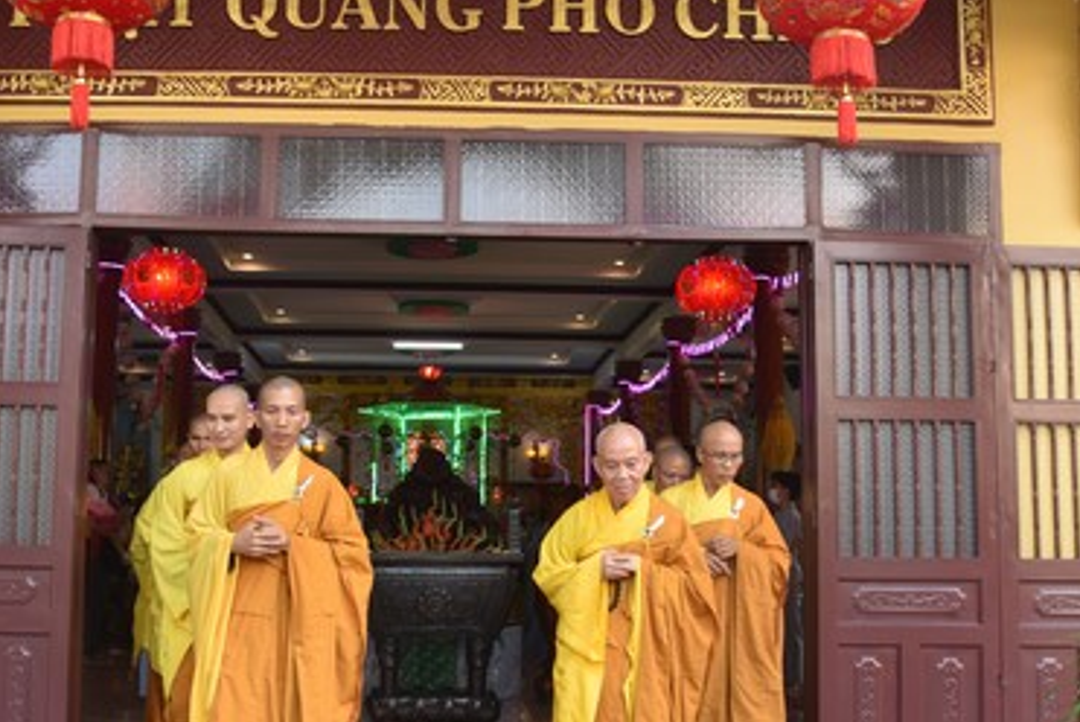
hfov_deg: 46.2
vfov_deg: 31.9
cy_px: 378
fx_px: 1261
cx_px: 445
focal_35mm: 42
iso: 400
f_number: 4.5
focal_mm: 24
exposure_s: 1/80
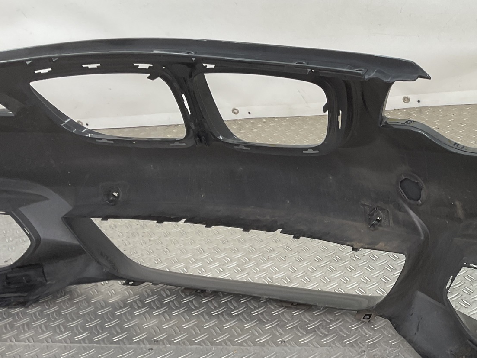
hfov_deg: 34.6
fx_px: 730
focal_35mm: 53
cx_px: 407
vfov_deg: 27.3
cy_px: 248
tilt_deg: -28.8
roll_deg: +9.9
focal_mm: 3
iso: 25
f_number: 1.8
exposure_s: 1/100
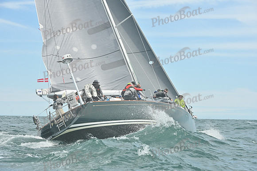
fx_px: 750
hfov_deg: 19.5
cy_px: 86
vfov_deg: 13.0
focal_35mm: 105
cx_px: 128
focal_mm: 105
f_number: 9
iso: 320
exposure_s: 1/1250
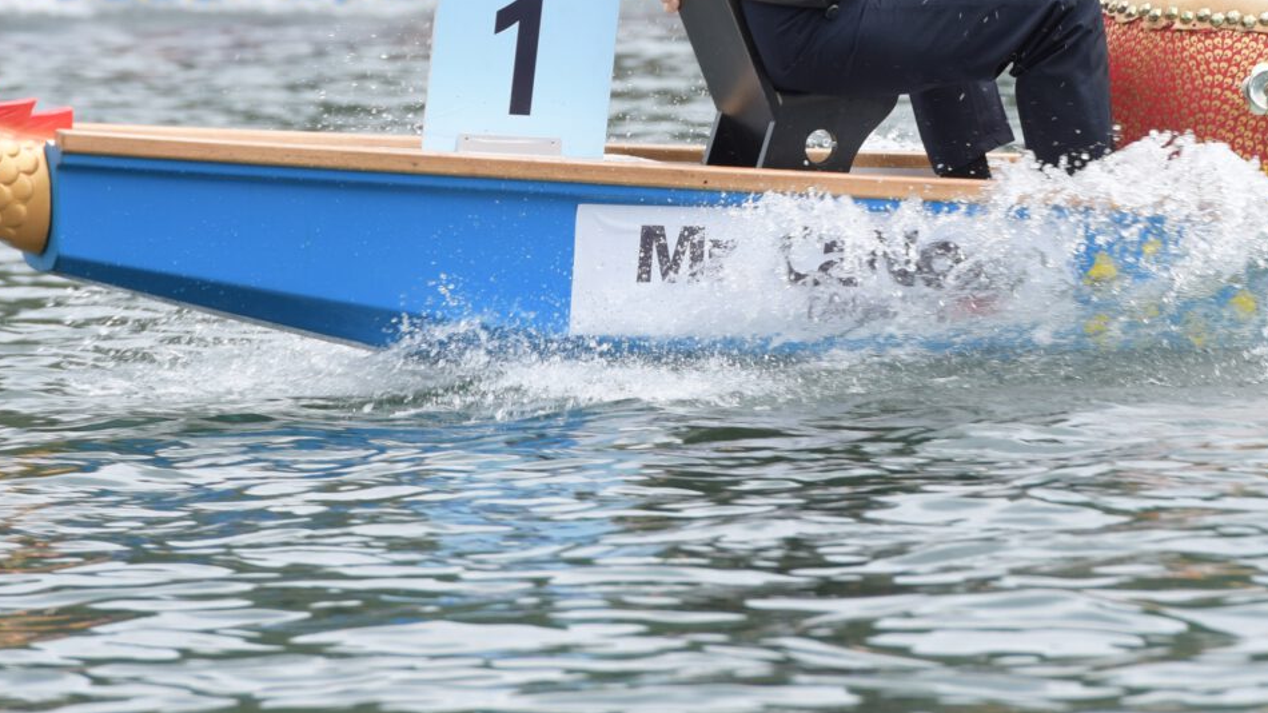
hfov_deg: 3.8
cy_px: -257
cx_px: 1052
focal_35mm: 565
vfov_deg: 2.1
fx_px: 18993
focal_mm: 200
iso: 320
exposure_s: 1/400
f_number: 5.6
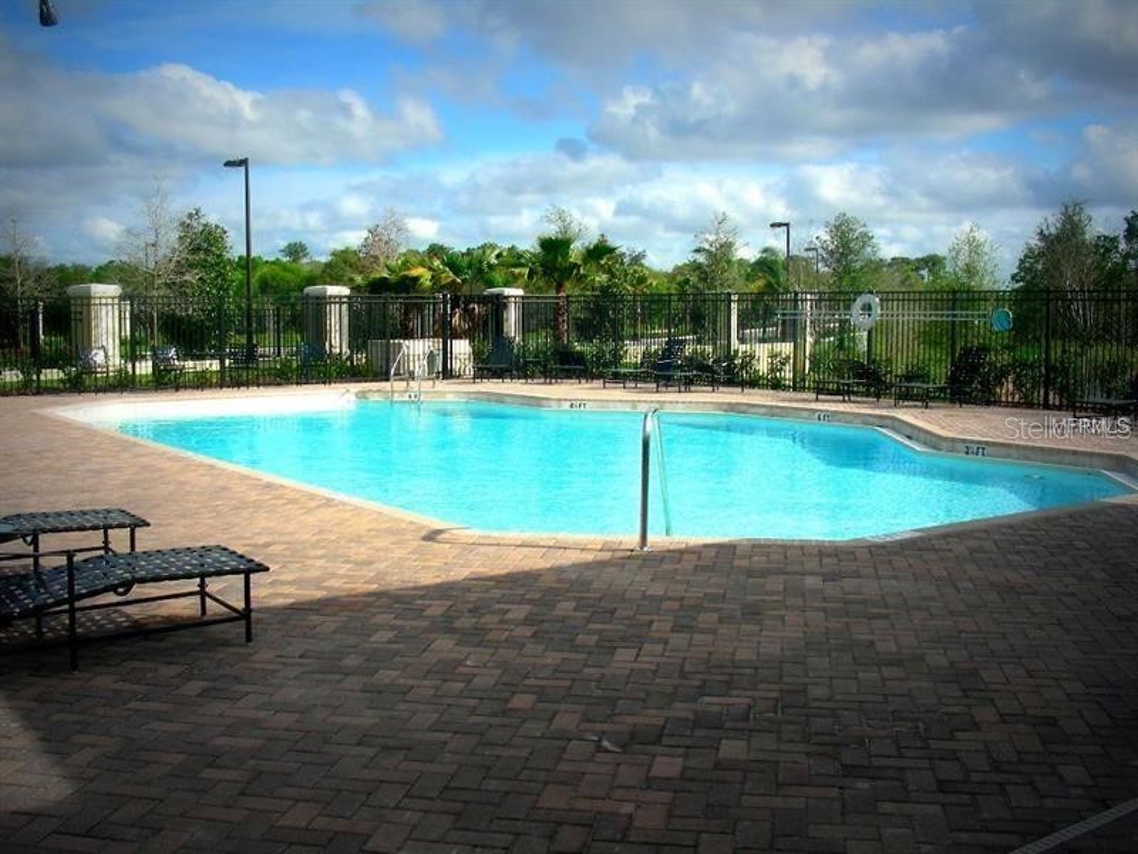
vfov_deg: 37.7
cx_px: 569
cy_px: 427
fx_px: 1249
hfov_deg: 49.0
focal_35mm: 38
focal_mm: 6.3
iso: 50
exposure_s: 1/382
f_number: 5.6
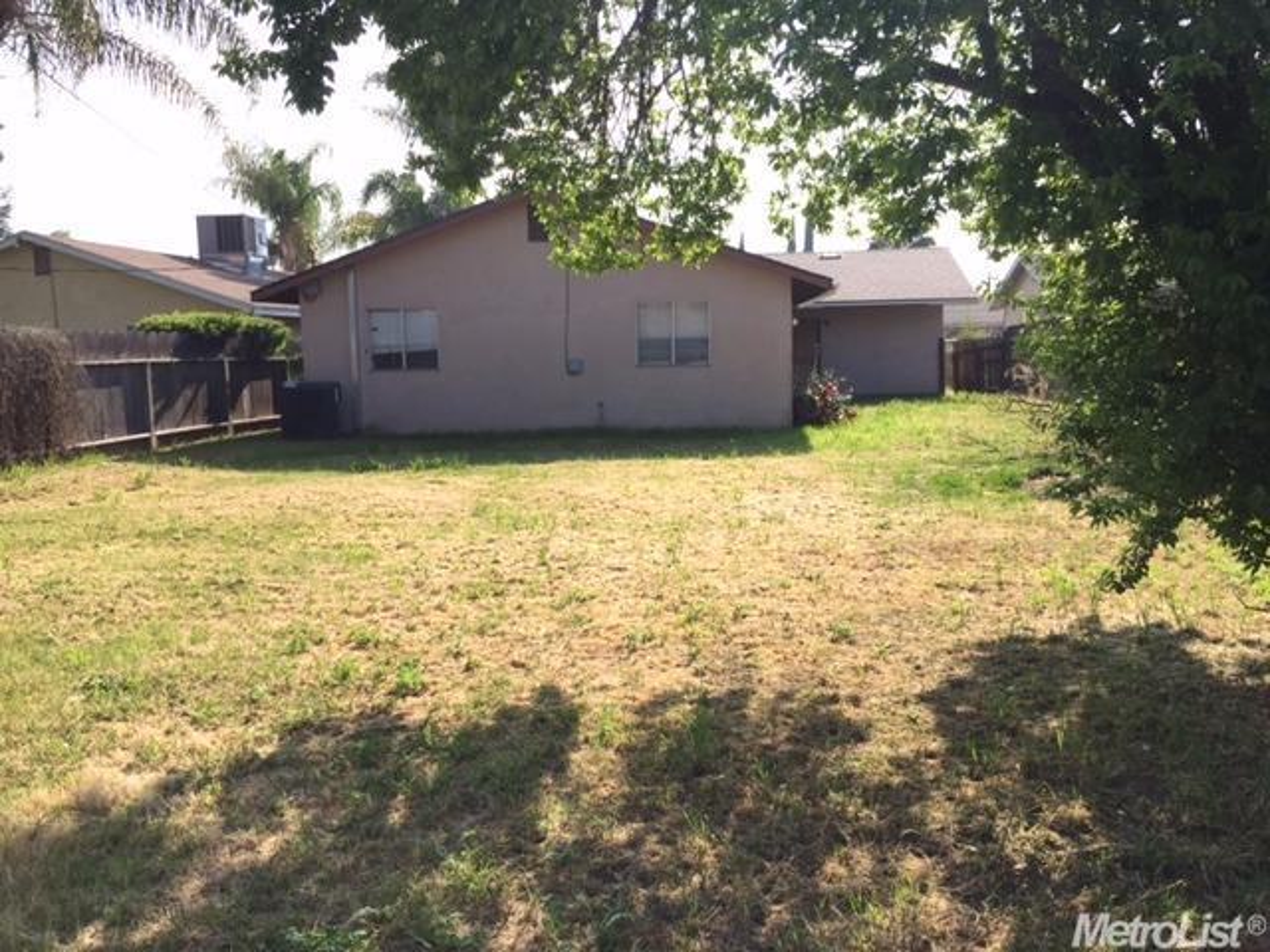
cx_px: 635
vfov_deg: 48.2
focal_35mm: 29
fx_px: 1064
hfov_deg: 61.7
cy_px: 476
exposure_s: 1/659
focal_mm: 4.15
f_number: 2.2
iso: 32
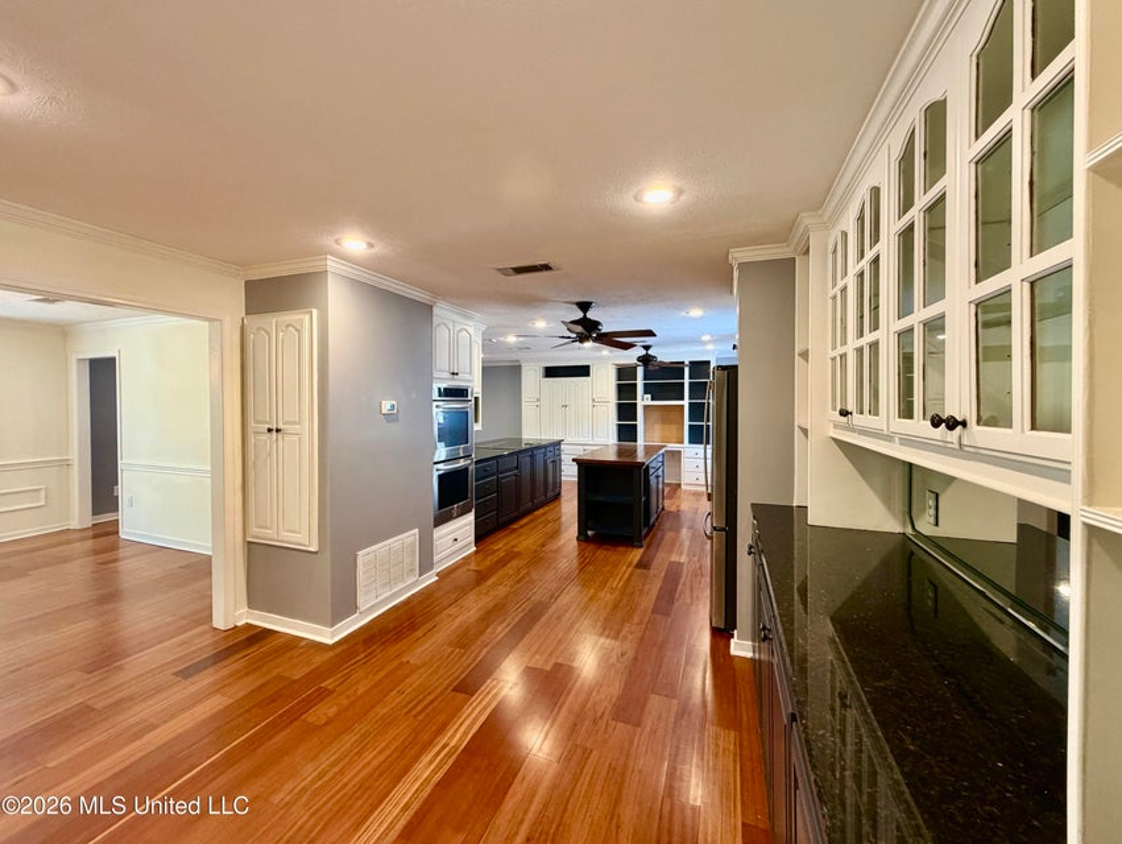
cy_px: 422
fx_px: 454
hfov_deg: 102.0
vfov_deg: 85.8
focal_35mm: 14
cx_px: 561
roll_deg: +0.8
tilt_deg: +0.0
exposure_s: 1/60
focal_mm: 2.22
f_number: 2.2
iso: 320
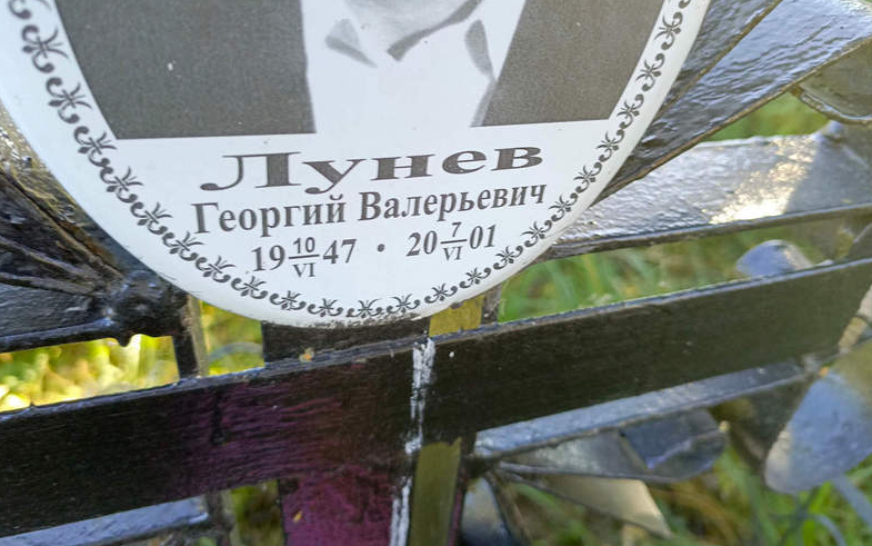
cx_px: 431
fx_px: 642
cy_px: 232
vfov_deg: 45.9
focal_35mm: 27
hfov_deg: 68.4
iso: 172
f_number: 1.69
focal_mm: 4.76
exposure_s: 1/100
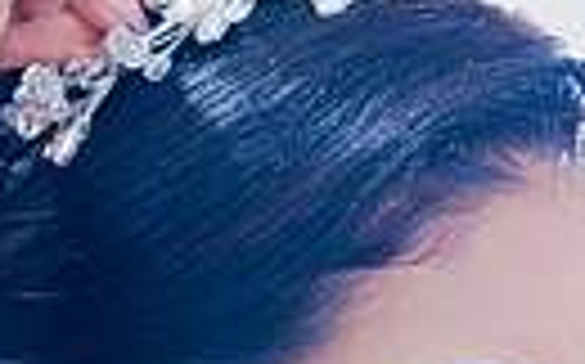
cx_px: -184
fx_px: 3616
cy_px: 209
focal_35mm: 227
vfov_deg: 5.8
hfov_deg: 9.1
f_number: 1.8
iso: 640
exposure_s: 1/125
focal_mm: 50
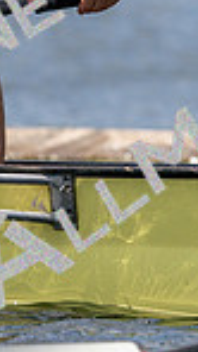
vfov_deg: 1.4
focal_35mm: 1496
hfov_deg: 0.8
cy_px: -54
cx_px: 463
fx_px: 13995
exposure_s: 1/2000
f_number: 6.3
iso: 320
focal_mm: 365
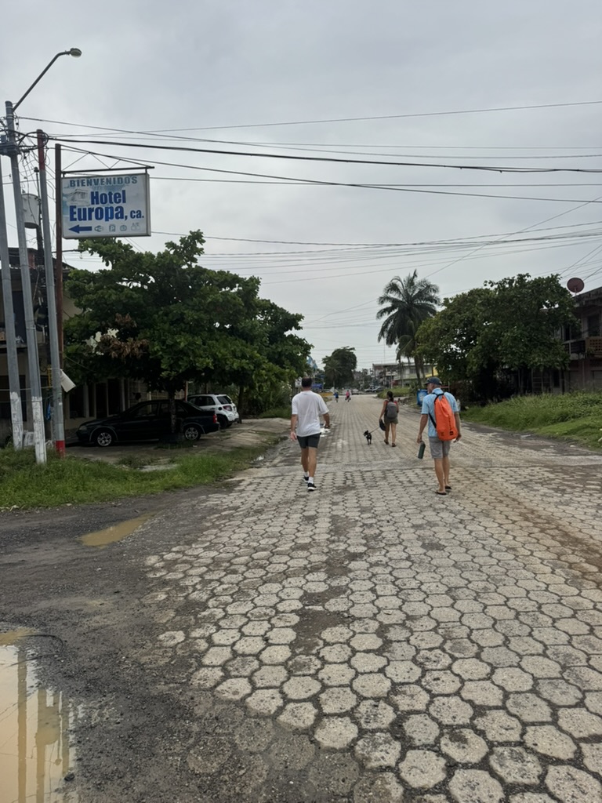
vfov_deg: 71.6
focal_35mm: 24
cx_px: 301
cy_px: 402
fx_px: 557
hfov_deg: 56.8
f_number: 1.78
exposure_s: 1/6410
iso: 80
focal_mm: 6.76
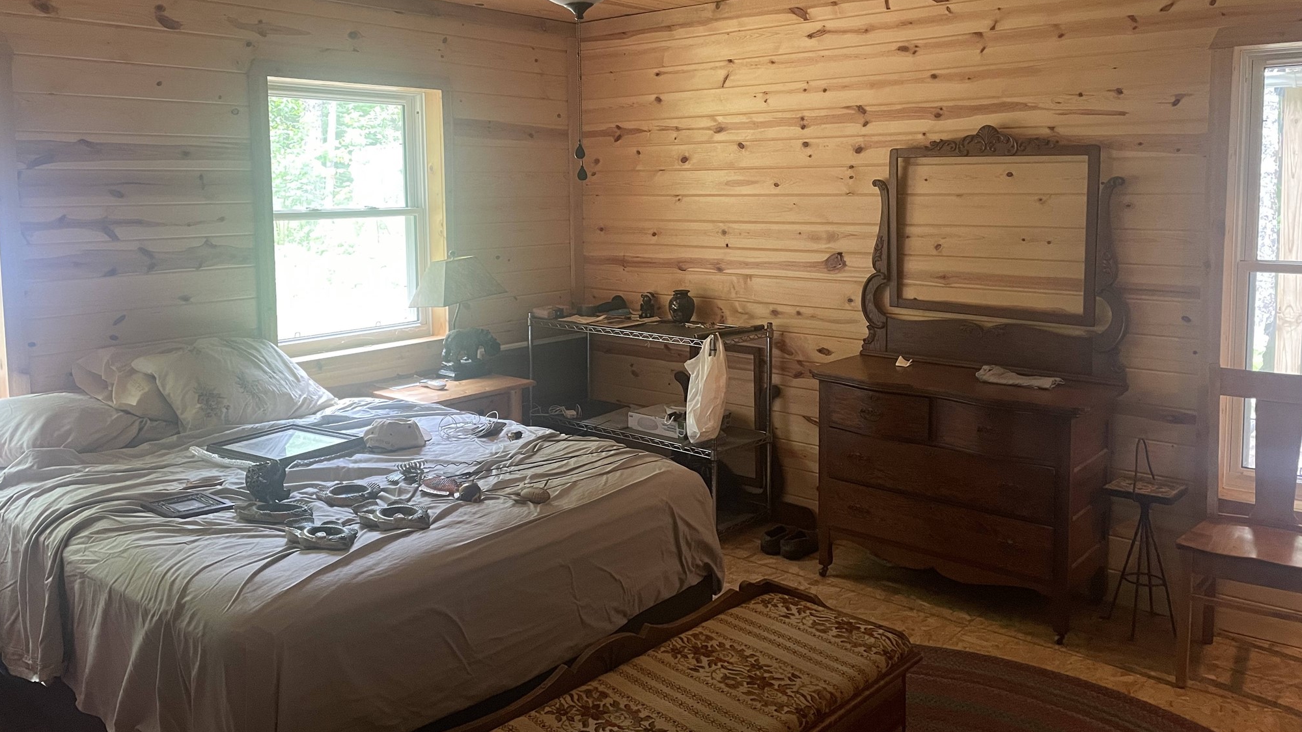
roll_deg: +0.7
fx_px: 1001
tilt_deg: -4.8
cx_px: 654
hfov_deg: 66.1
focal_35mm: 29
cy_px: 268
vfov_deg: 39.9
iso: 400
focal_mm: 4.2
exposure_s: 1/60
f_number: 1.6
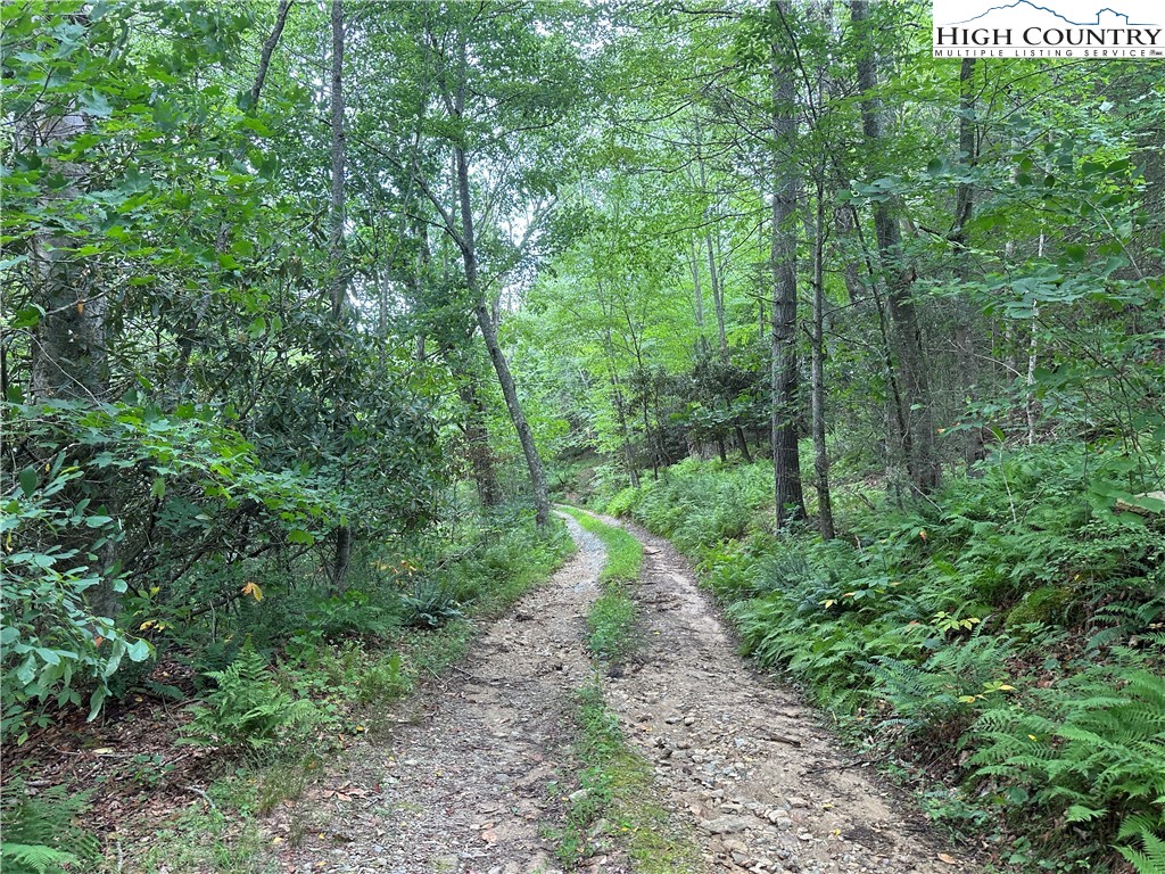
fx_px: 808
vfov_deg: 56.8
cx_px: 582
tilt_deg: -1.9
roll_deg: -3.2
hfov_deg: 71.6
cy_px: 437
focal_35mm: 24
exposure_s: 1/121
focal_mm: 6.86
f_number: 1.78
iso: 125
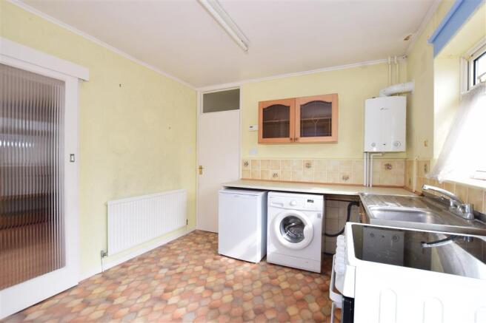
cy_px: 162
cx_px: 243
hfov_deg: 100.4
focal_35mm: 15
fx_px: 202
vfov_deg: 77.3
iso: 400
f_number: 8
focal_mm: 10
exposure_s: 1/40
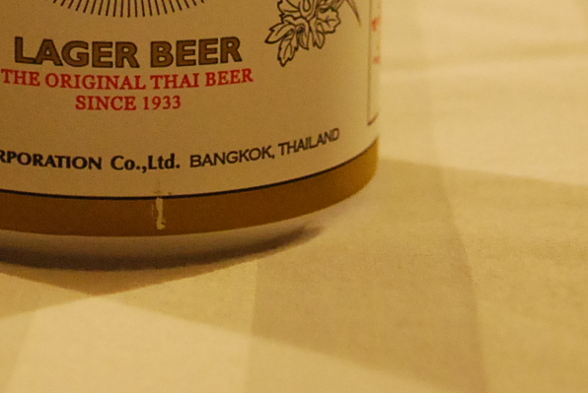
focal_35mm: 195
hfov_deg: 10.5
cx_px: 130
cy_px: -235
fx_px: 3189
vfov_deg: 6.9
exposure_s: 1/10
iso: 1600
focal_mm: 40
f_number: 5.3
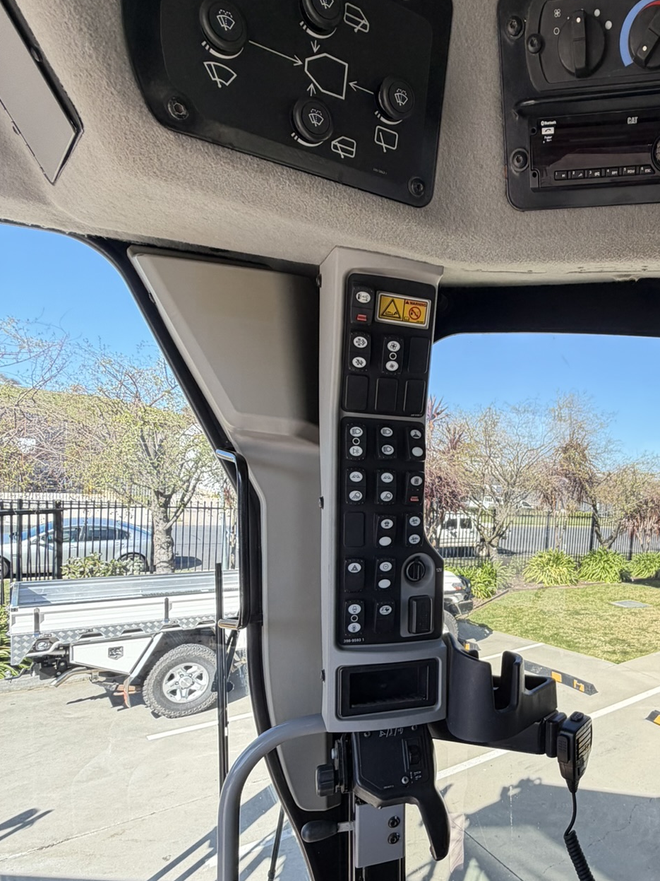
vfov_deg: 73.3
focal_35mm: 23
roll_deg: -4.5
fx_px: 585
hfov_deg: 54.3
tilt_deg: -4.0
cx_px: 541
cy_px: 521
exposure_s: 1/236
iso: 40
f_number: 2.2
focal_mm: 2.22
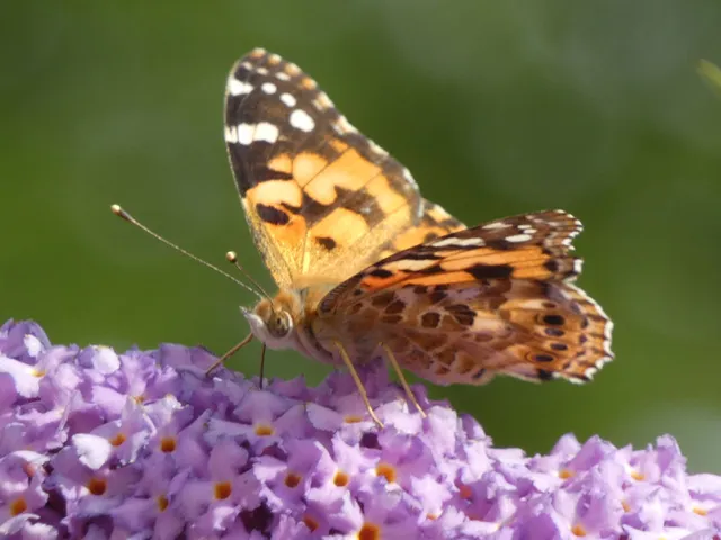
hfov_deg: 4.1
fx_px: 10081
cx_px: 360
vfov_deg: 3.1
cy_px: 270
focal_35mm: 484
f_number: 5.6
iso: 80
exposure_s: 1/100
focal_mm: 86.7
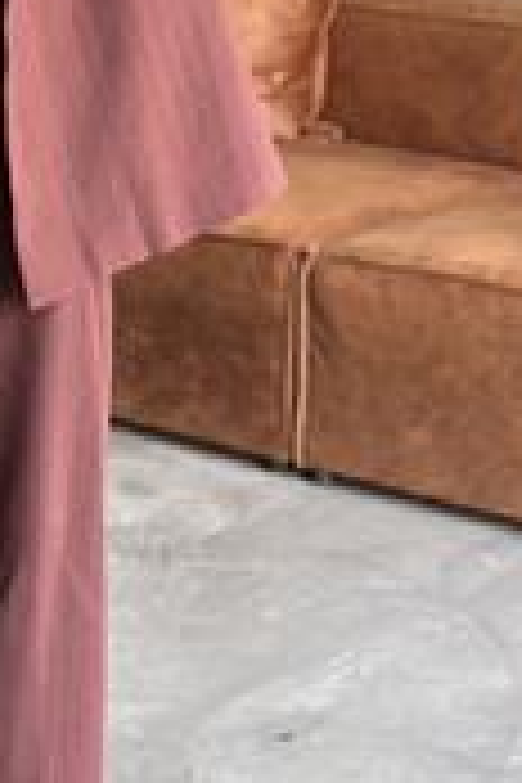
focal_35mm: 122
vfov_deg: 16.8
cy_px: 310
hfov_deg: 11.0
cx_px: -144
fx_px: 2653
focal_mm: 6.86
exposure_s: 1/60
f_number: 1.78
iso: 250
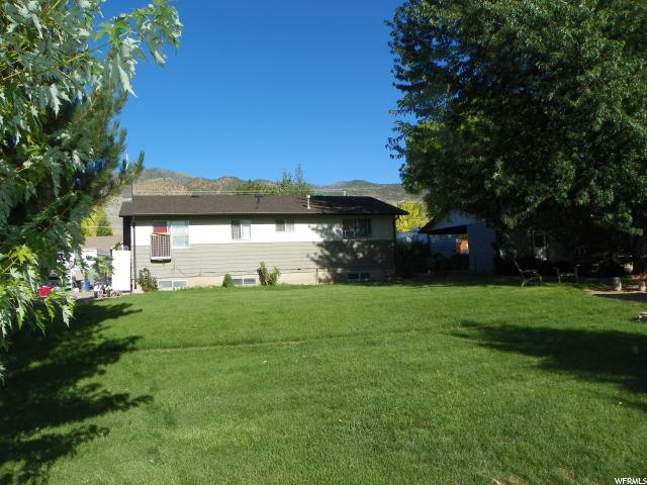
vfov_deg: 53.1
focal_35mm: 26
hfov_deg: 67.3
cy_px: 242
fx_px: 486
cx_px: 324
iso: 64
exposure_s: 1/320
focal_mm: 4.6
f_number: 5.6
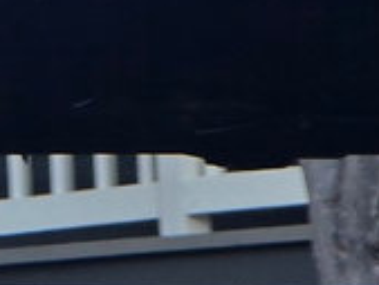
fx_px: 7626
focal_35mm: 696
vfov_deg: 2.1
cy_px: -550
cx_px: -128
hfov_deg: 2.8
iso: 50
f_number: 3.4
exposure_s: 1/120
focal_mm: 18.6
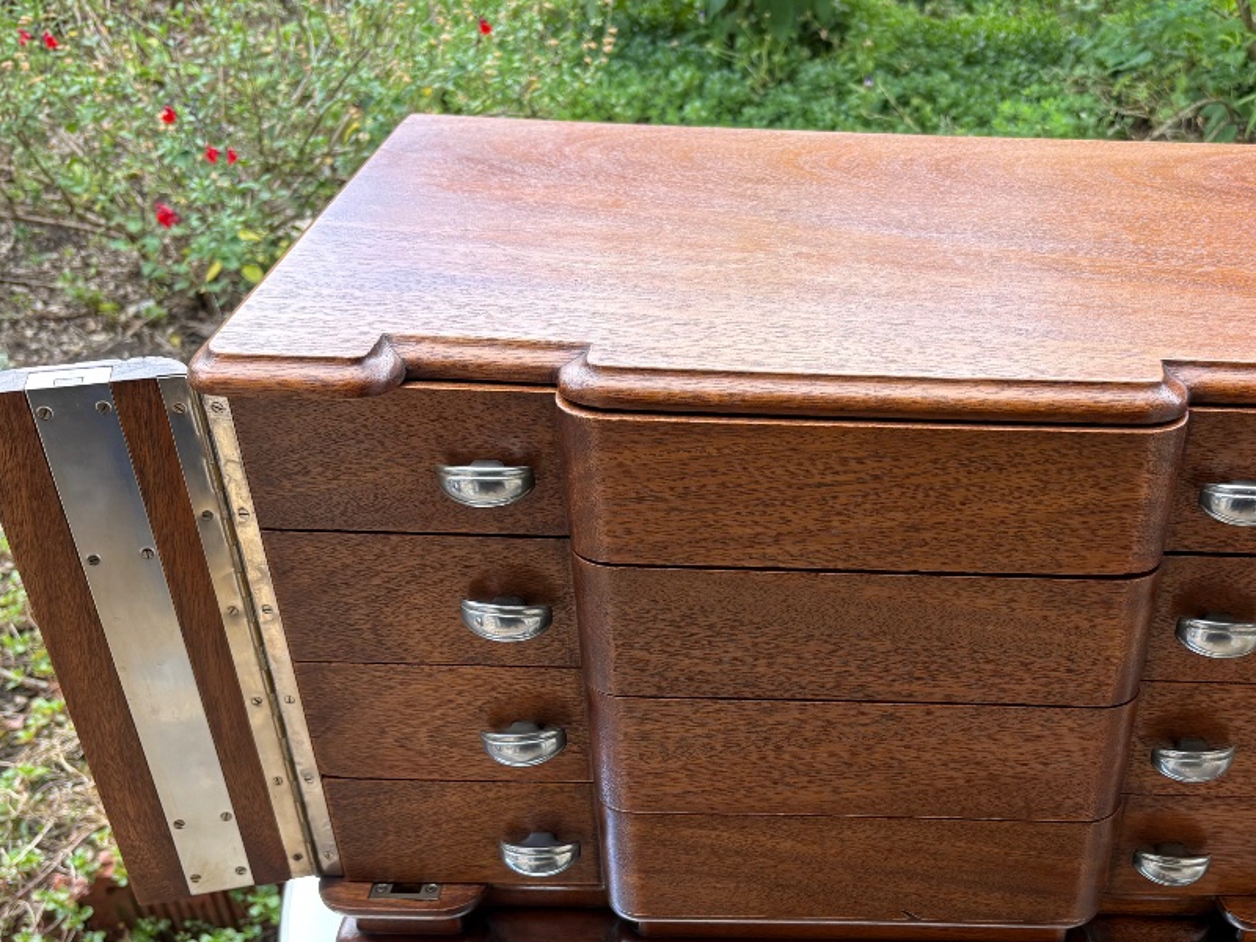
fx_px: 1415
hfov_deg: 46.9
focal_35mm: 39
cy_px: 601
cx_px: 868
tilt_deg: -33.7
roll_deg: -0.4
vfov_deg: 36.6
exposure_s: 1/164
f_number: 1.6
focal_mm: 5.96
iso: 40
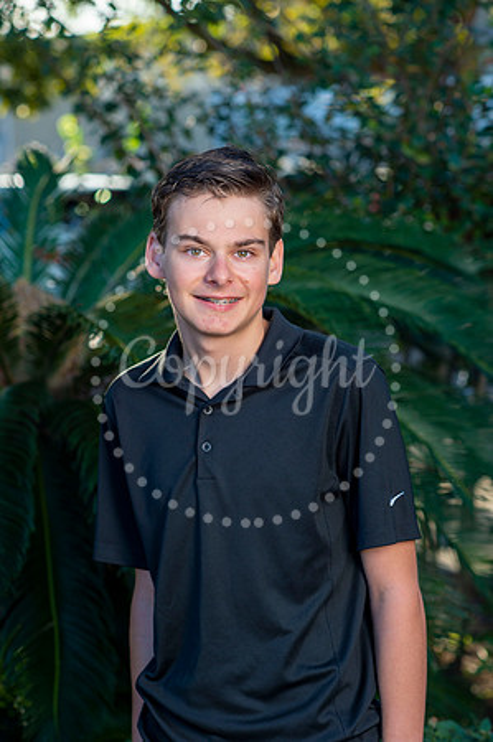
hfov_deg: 16.0
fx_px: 1750
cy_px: 371
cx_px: 246
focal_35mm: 85
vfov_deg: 23.9
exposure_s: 1/200
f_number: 4
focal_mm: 85
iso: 200
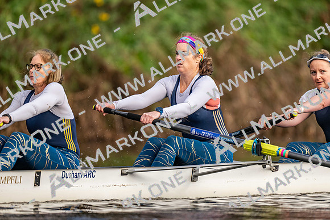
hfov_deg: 3.4
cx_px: 165
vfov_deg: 2.3
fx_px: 5501
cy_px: 110
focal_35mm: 600
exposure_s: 1/2500
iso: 1100
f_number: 4
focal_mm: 600
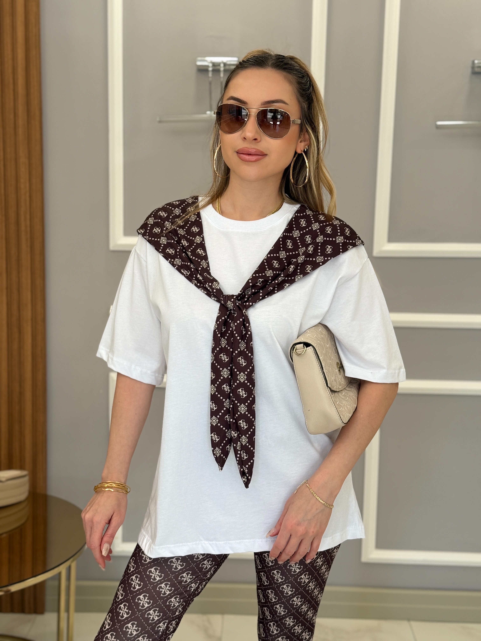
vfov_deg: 39.7
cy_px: 320
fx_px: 889
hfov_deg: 30.3
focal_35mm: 48
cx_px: 240
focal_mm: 6.76
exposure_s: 1/121
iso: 64
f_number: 1.78
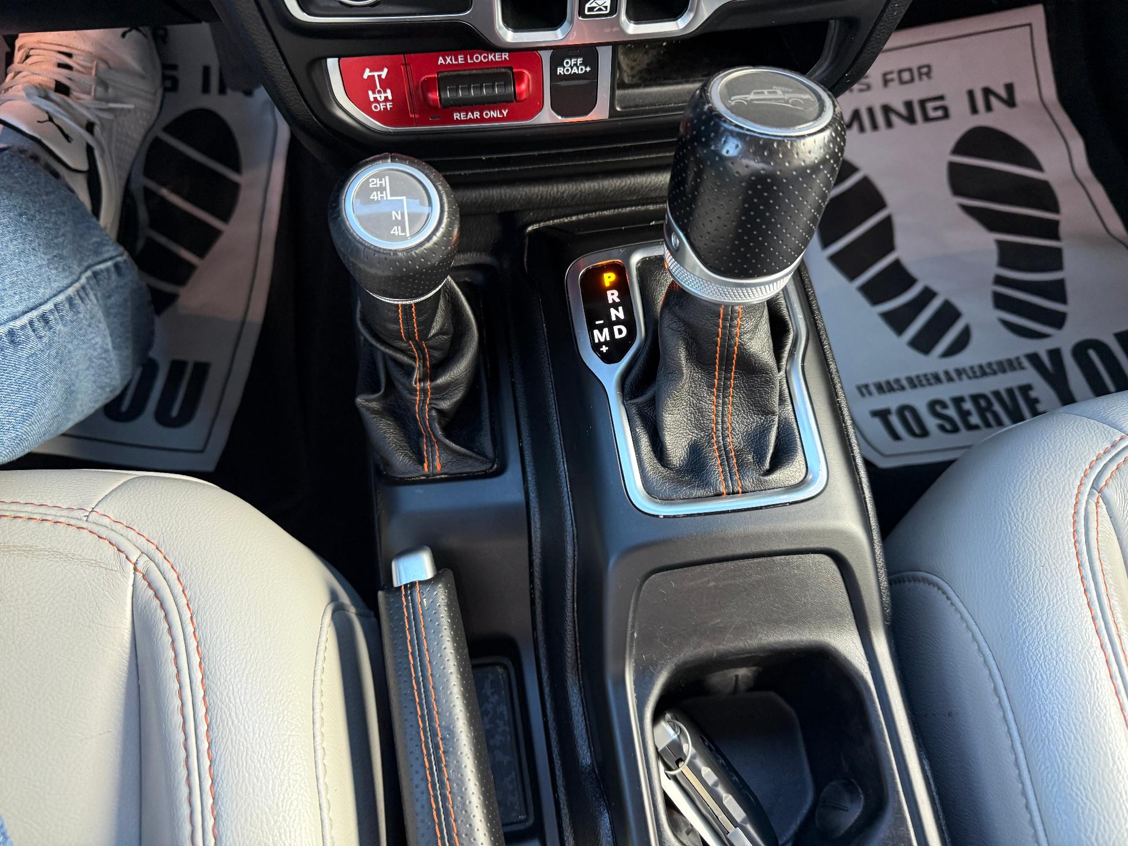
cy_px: 423
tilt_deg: -63.0
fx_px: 782
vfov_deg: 56.8
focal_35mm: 24
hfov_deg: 71.6
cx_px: 564
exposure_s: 1/60
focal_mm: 6.76
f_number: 1.78
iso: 250
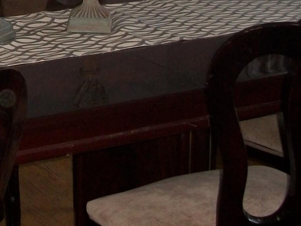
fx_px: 1009
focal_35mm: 116
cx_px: -57
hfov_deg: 16.3
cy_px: -70
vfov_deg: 12.4
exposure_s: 1/125
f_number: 3.1
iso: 200
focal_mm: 6.3
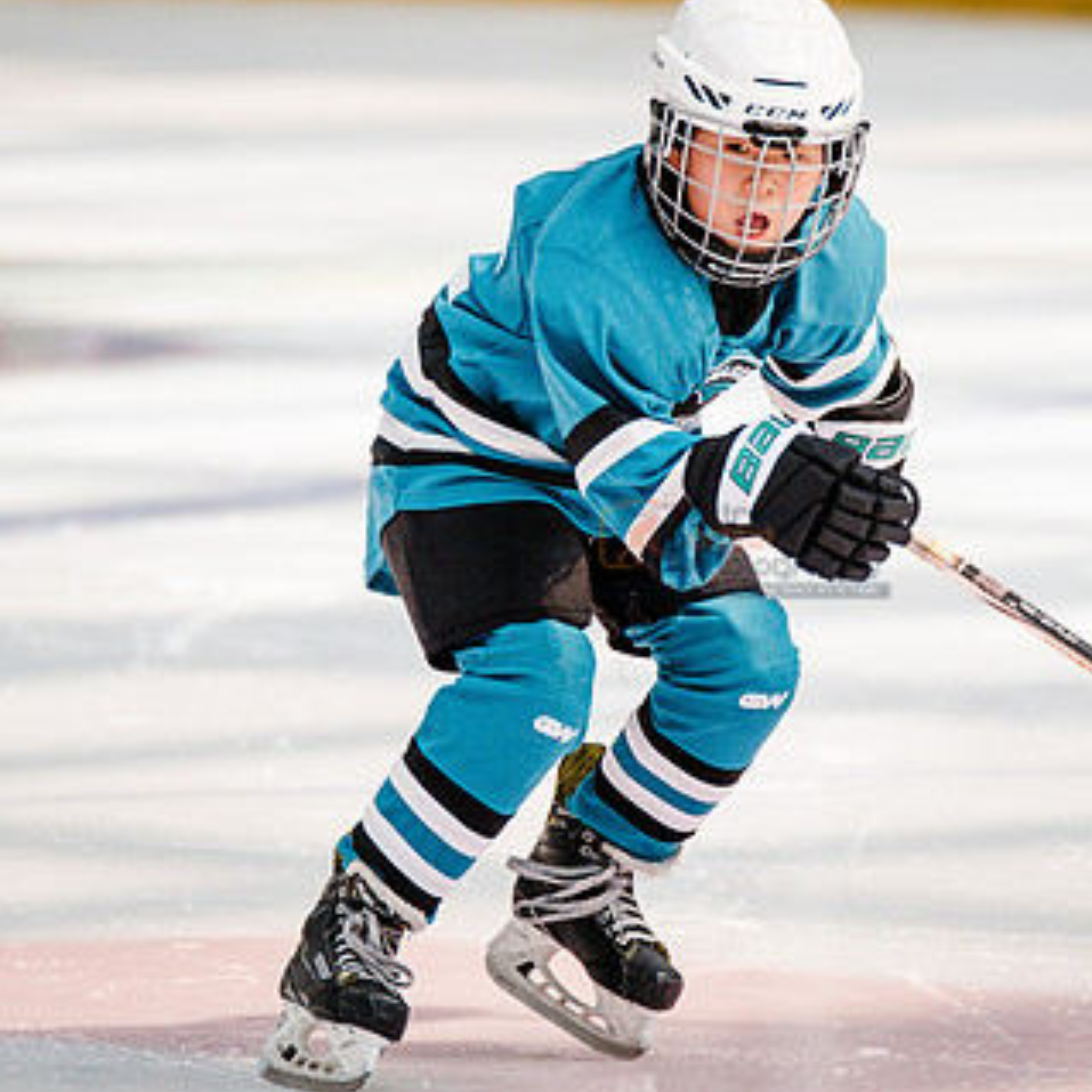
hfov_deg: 3.0
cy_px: 488
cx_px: 500
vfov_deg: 3.0
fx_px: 20629
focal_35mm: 578
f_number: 3.2
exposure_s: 1/3200
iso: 1250
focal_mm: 300
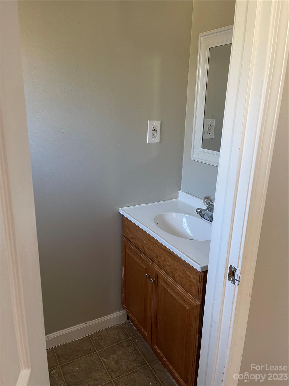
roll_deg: -1.3
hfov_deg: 53.1
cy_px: 193
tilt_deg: -16.8
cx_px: 144
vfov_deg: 67.3
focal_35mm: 26
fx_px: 289
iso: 160
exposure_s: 1/60
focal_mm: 5.1
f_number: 1.6
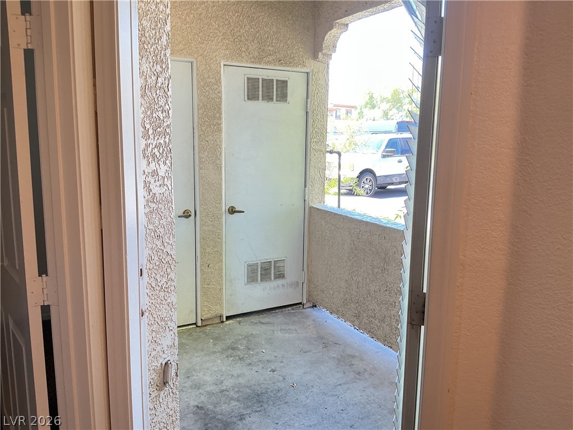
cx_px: 286
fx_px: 480
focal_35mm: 29
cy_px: 215
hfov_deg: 61.7
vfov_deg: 48.2
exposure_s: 1/60
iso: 80
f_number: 1.8
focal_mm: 3
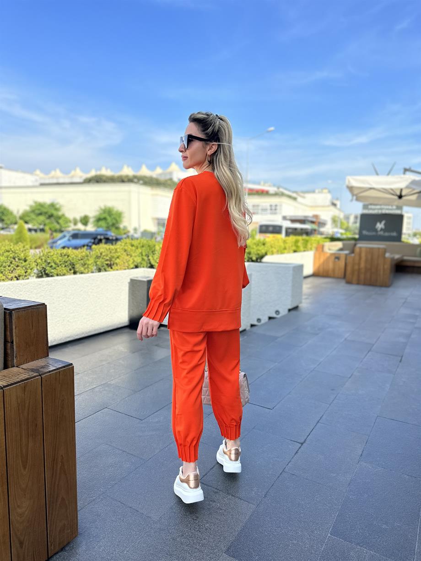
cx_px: 210
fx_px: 389
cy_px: 280
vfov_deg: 71.6
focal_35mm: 24
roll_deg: -1.3
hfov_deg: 56.8
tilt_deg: -8.3
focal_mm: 6.86
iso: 80
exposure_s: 1/3861
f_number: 1.78
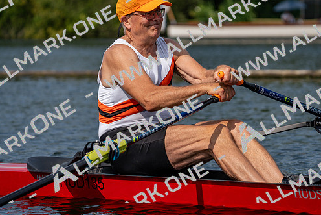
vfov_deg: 5.9
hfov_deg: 8.8
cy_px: 92
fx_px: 2087
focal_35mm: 234
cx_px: 184
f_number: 5.6
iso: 160
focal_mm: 200
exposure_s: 1/1600
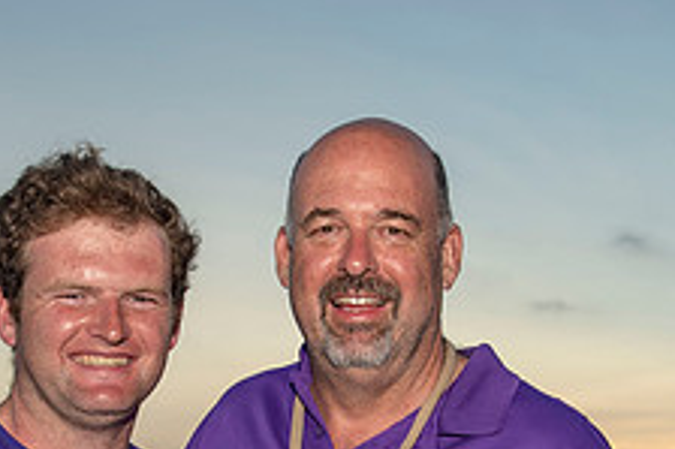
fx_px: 1649
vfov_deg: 14.8
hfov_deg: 23.1
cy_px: 579
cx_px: 259
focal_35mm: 88
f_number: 5
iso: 200
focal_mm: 34
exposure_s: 1/200
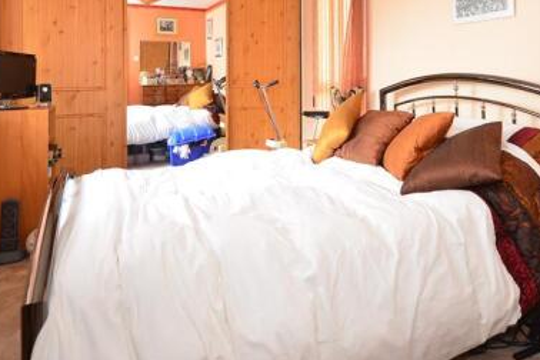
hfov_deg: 69.0
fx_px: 390
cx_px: 310
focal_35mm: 26
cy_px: 57
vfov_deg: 46.2
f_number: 4
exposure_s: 1/10
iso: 200
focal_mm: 10
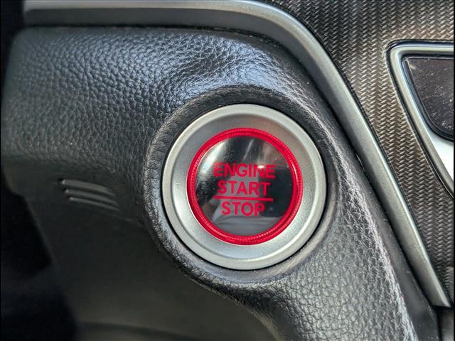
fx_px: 644
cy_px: 170
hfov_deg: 38.9
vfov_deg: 29.7
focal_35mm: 49
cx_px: 228
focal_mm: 6.9
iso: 243
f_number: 1.68
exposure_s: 1/625
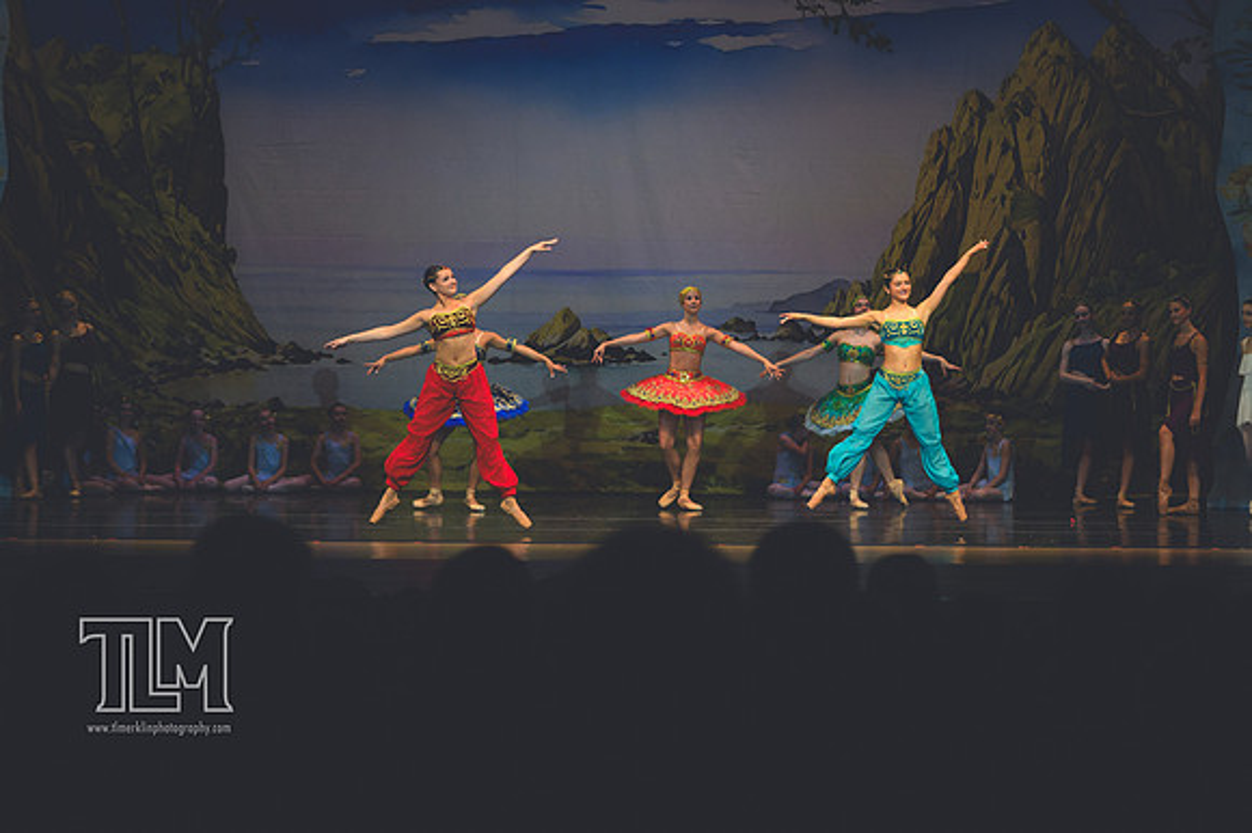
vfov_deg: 11.4
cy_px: 416
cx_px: 626
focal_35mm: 120
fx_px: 4171
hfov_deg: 17.1
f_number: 2.8
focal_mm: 80
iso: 800
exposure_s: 1/500
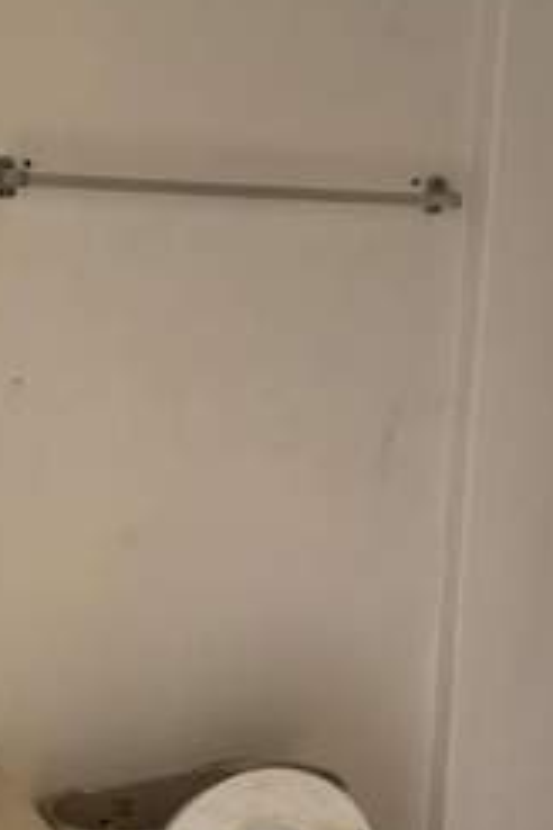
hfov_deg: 20.9
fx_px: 1498
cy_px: 550
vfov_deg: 30.7
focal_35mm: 65
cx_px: 246
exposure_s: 1/60
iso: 320
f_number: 1.78
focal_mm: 6.76
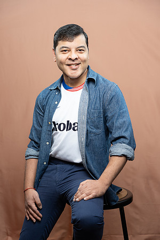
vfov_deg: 29.7
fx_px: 453
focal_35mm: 68
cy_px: 120
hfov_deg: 20.0
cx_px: 80
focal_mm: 68
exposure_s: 1/160
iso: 320
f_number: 4
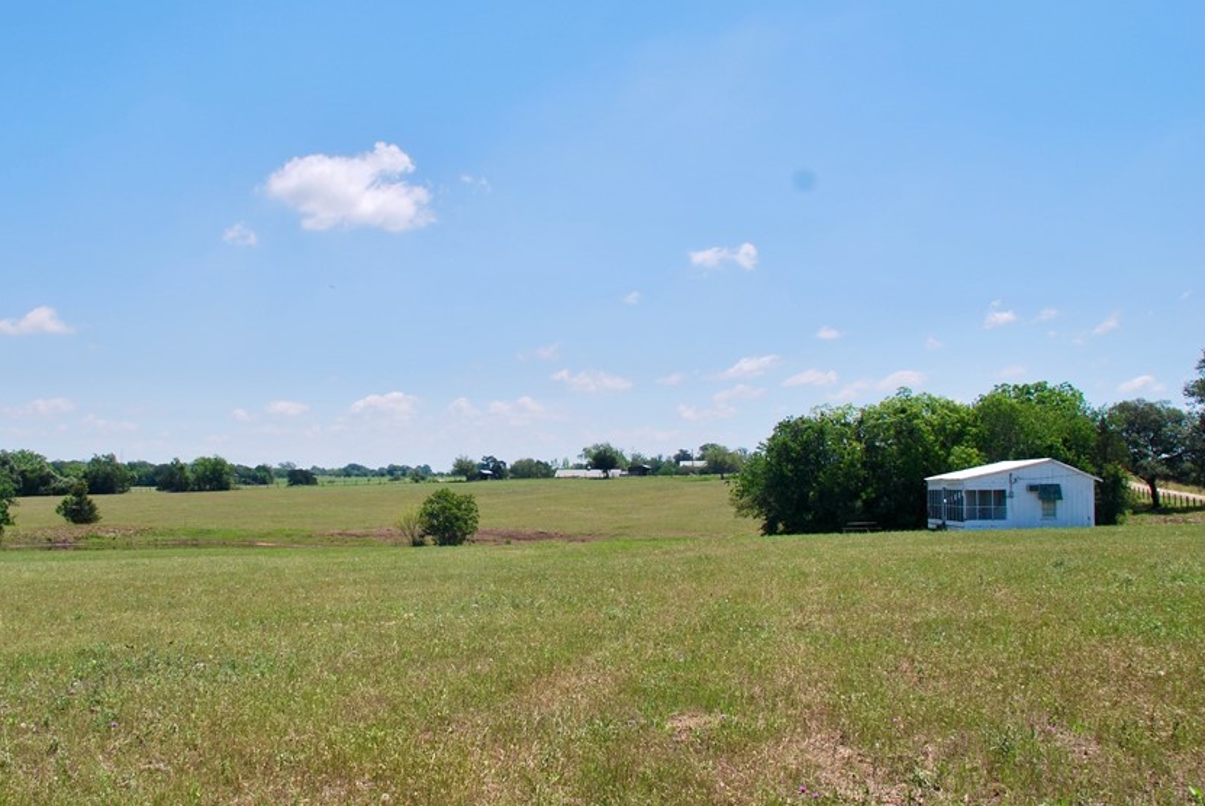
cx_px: 439
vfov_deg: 31.3
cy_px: 380
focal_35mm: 43
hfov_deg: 44.9
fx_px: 1441
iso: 100
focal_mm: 22
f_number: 8
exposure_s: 1/250
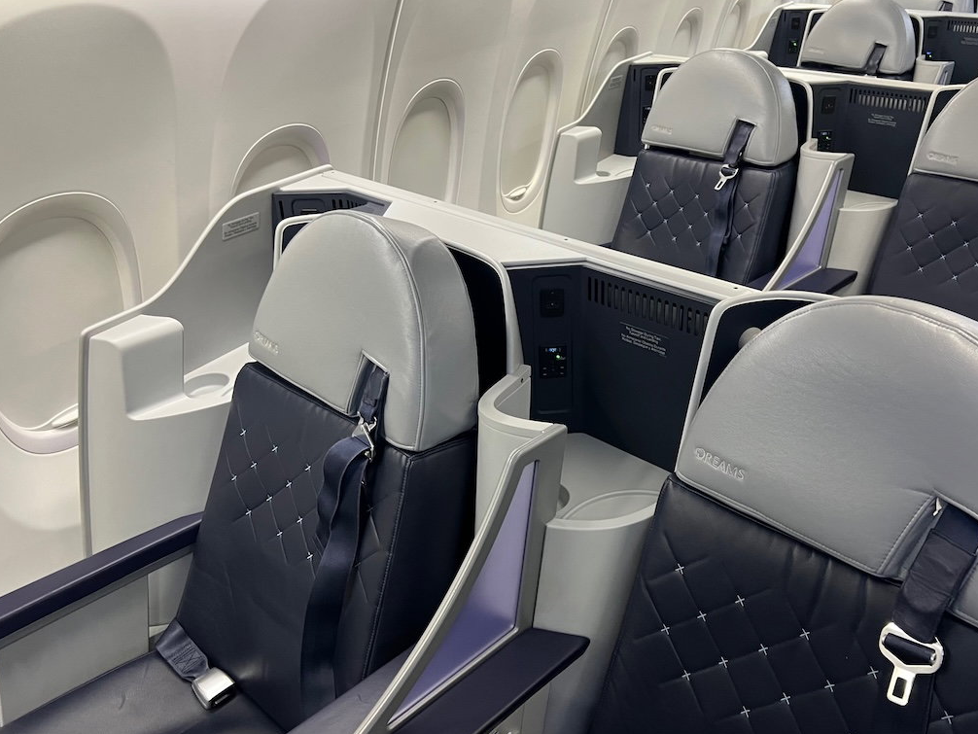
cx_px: 541
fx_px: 876
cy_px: 373
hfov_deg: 58.2
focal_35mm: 31
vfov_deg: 45.5
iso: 320
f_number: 1.5
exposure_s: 1/56
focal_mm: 5.7
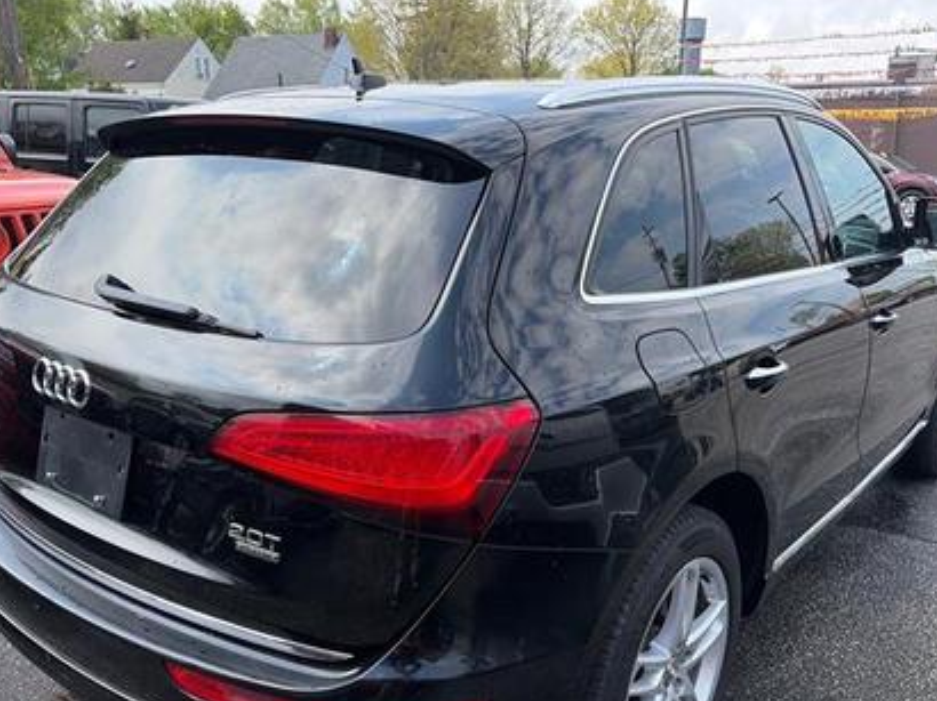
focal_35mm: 32
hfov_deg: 56.8
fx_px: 866
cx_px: 484
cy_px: 393
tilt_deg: -15.9
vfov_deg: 44.0
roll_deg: +0.4
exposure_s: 1/1667
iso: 64
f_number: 1.6
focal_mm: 5.96
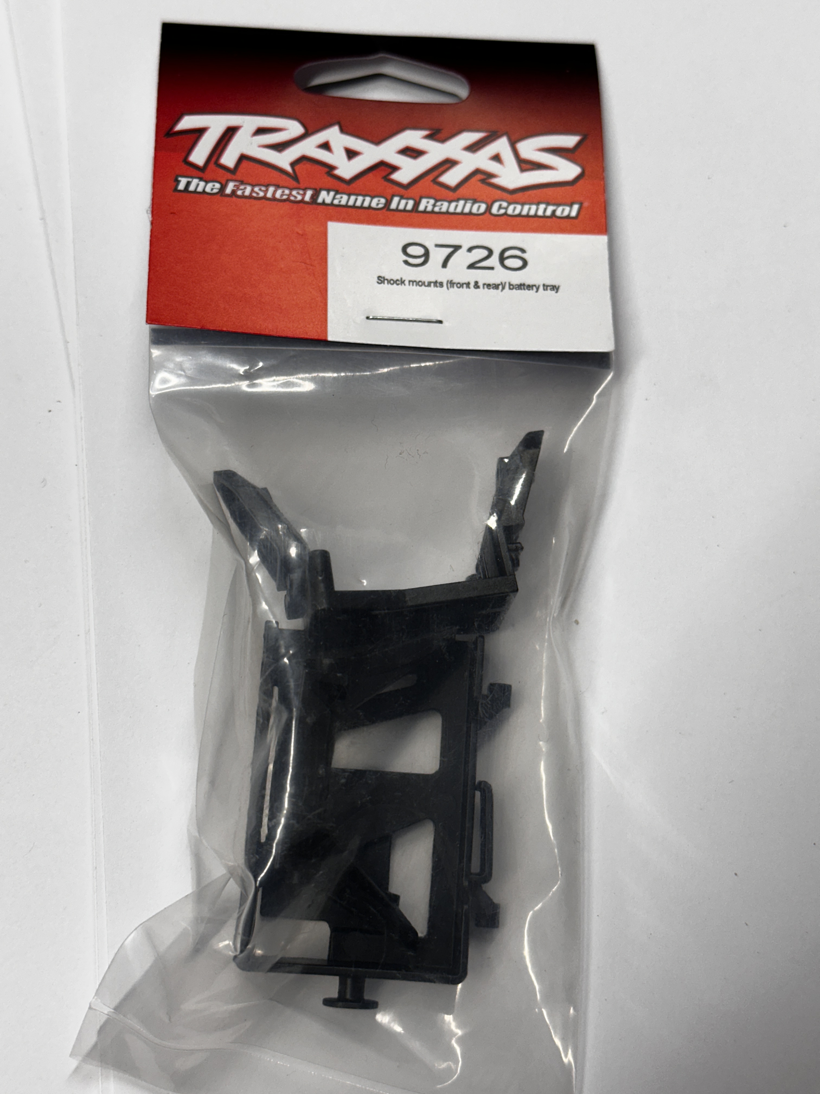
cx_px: 410
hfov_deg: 30.3
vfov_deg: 39.7
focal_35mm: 48
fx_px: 1516
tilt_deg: -77.2
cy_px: 547
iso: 64
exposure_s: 1/100
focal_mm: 6.86
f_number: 1.78
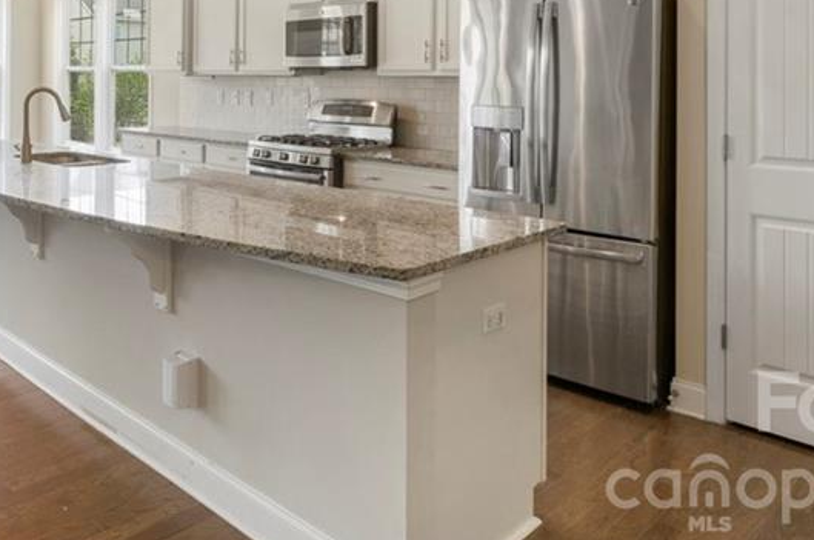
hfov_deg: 59.1
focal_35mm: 31
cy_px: 70
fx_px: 700
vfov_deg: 39.6
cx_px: 279
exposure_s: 1/4
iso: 100
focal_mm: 16
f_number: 11
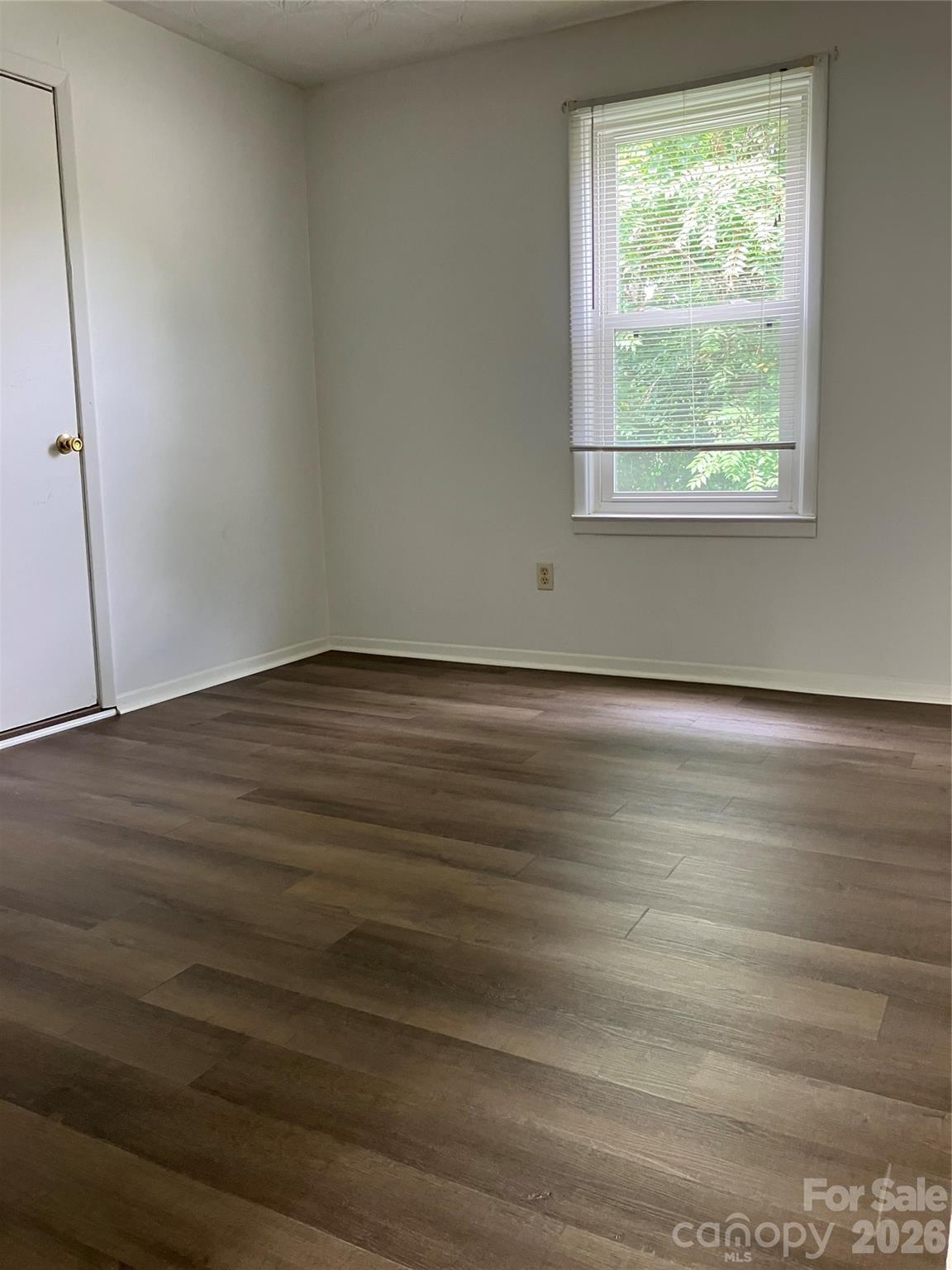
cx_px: 476
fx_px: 1027
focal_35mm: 28
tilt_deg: -7.6
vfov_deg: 63.4
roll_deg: +0.5
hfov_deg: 49.7
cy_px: 635
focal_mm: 3.99
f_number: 1.8
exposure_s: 1/60
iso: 125
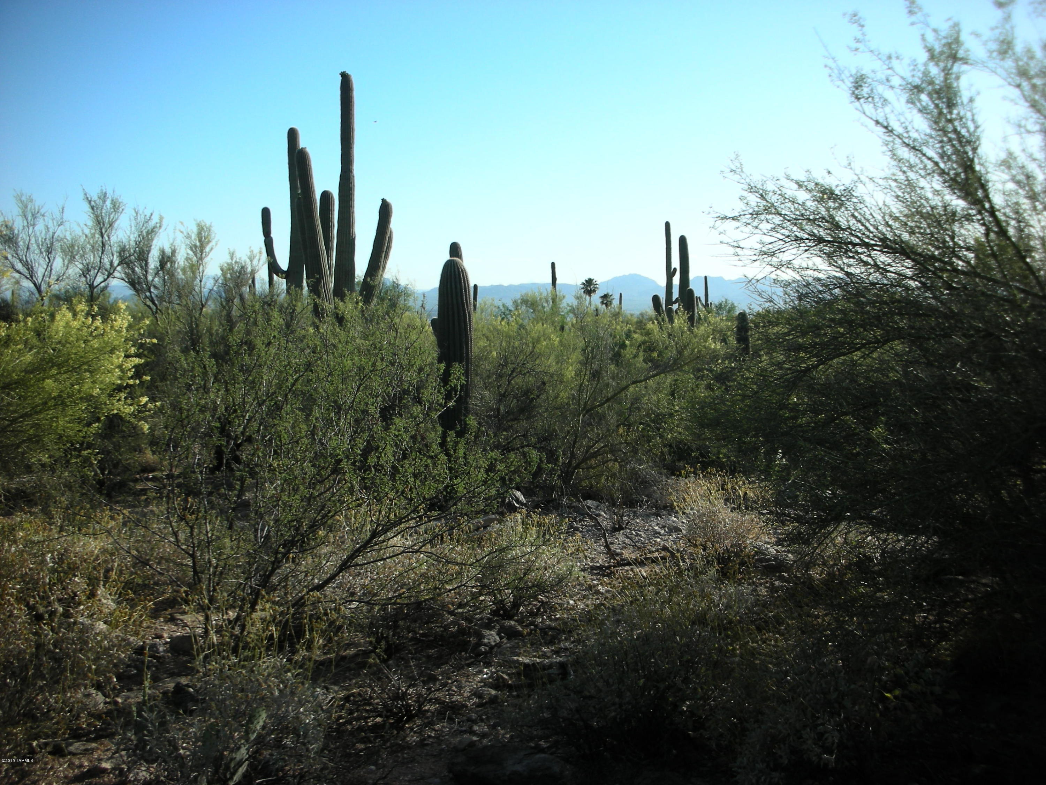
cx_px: 523
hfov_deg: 52.6
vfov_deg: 40.7
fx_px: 1058
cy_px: 392
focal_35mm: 35
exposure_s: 1/68.3
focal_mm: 5.8
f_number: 8.5
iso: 50
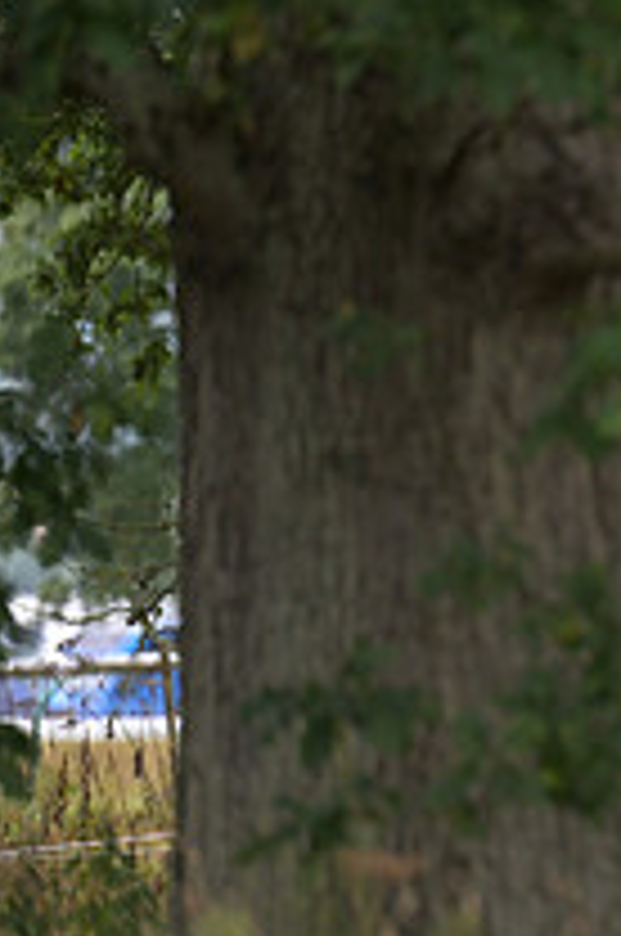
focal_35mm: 559
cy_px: 461
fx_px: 14511
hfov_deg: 2.4
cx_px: 1251
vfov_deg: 3.7
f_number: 3.2
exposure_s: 1/1250
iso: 640
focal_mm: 200
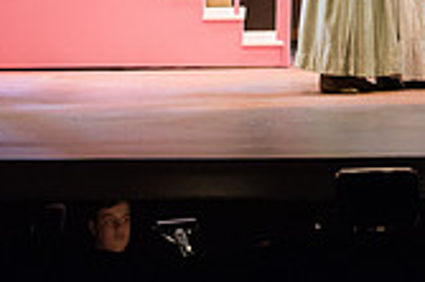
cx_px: 537
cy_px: -197
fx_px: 3078
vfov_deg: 5.2
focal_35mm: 261
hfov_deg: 7.8
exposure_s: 1/320
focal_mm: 75
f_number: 4
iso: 5000
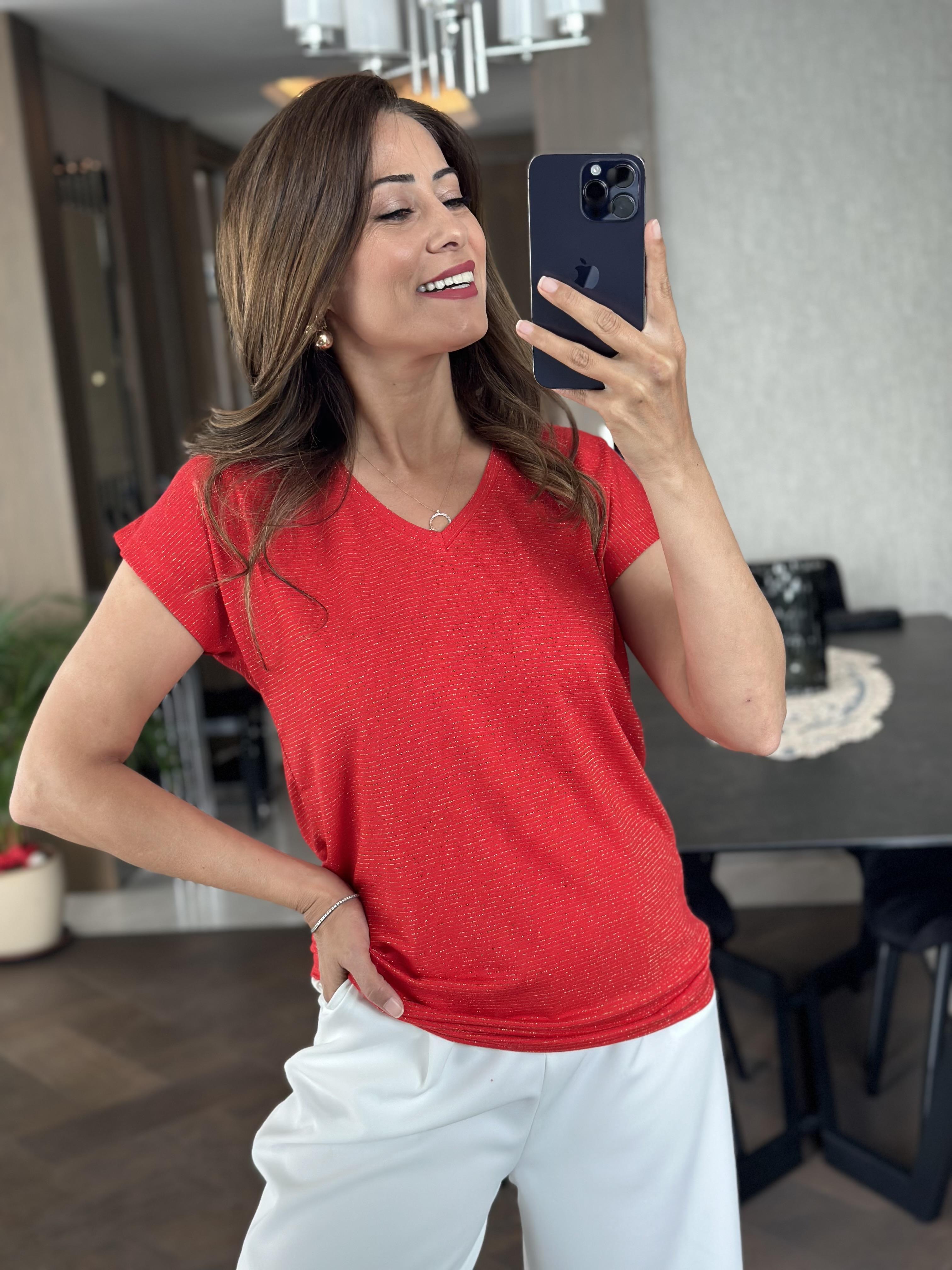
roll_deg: +5.7
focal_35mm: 48
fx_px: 1760
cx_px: 476
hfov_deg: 30.3
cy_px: 635
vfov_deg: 39.7
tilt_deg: -17.2
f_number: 1.78
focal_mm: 6.86
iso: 200
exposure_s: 1/60
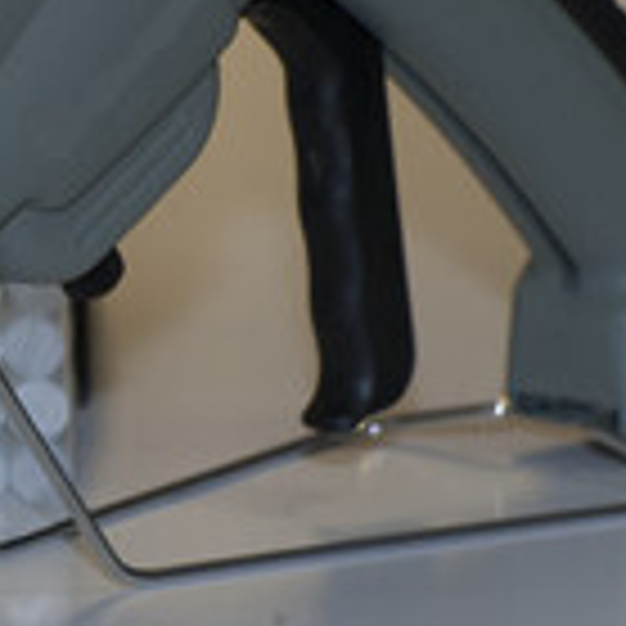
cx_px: 27
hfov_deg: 4.6
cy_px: 288
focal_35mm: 379
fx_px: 7754
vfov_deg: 4.6
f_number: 11
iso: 1000
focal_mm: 155
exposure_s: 1/160
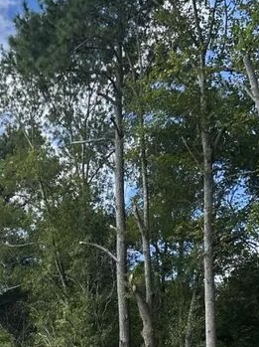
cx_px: 79
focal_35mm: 94
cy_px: 426
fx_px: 939
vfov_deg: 19.6
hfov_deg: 15.7
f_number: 1.78
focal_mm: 6.86
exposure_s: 1/1639
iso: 80
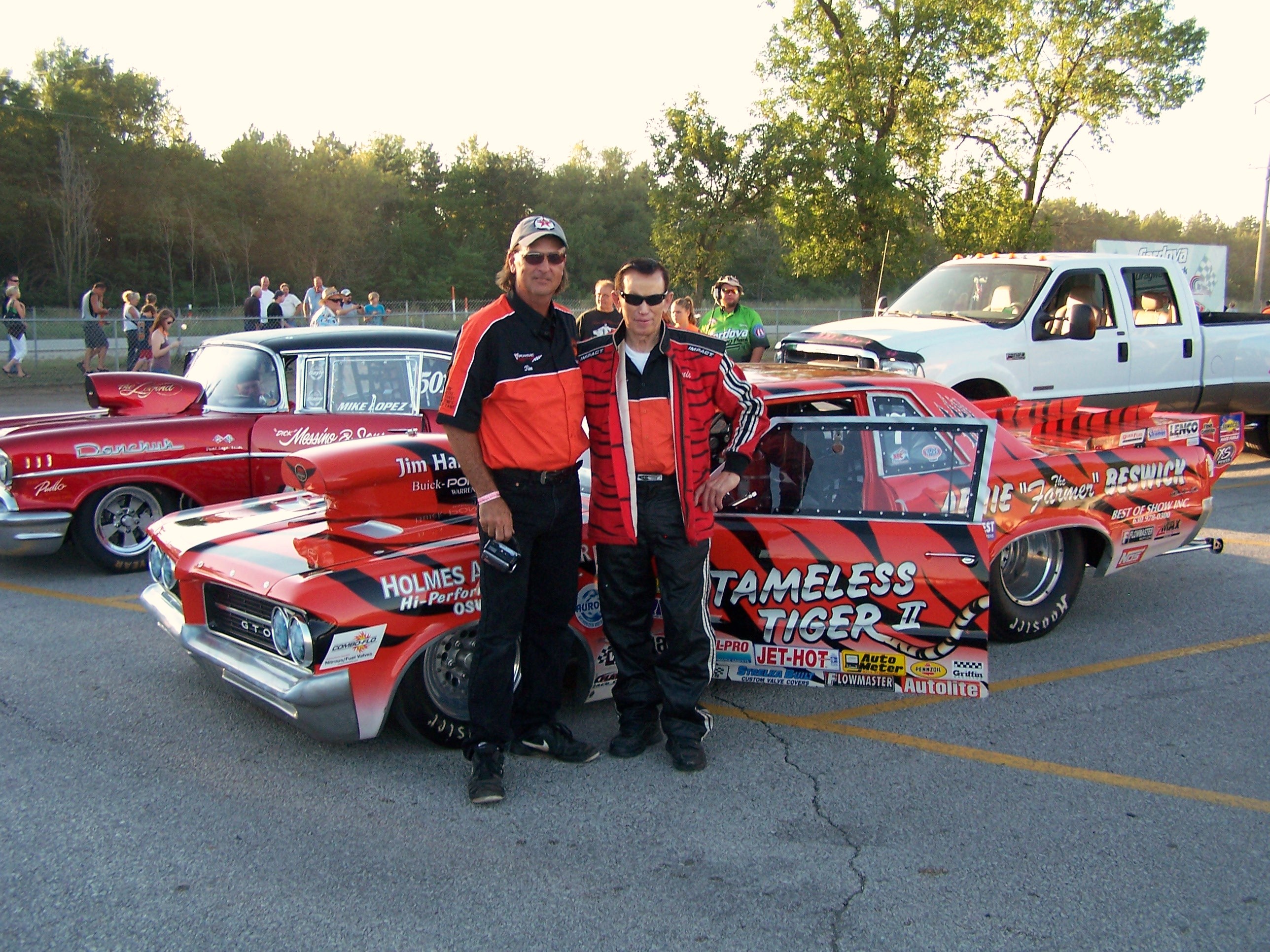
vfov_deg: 37.7
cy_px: 476
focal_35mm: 38
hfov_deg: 49.0
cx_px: 635
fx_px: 1394
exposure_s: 1/250
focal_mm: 6.3
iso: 140
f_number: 2.8
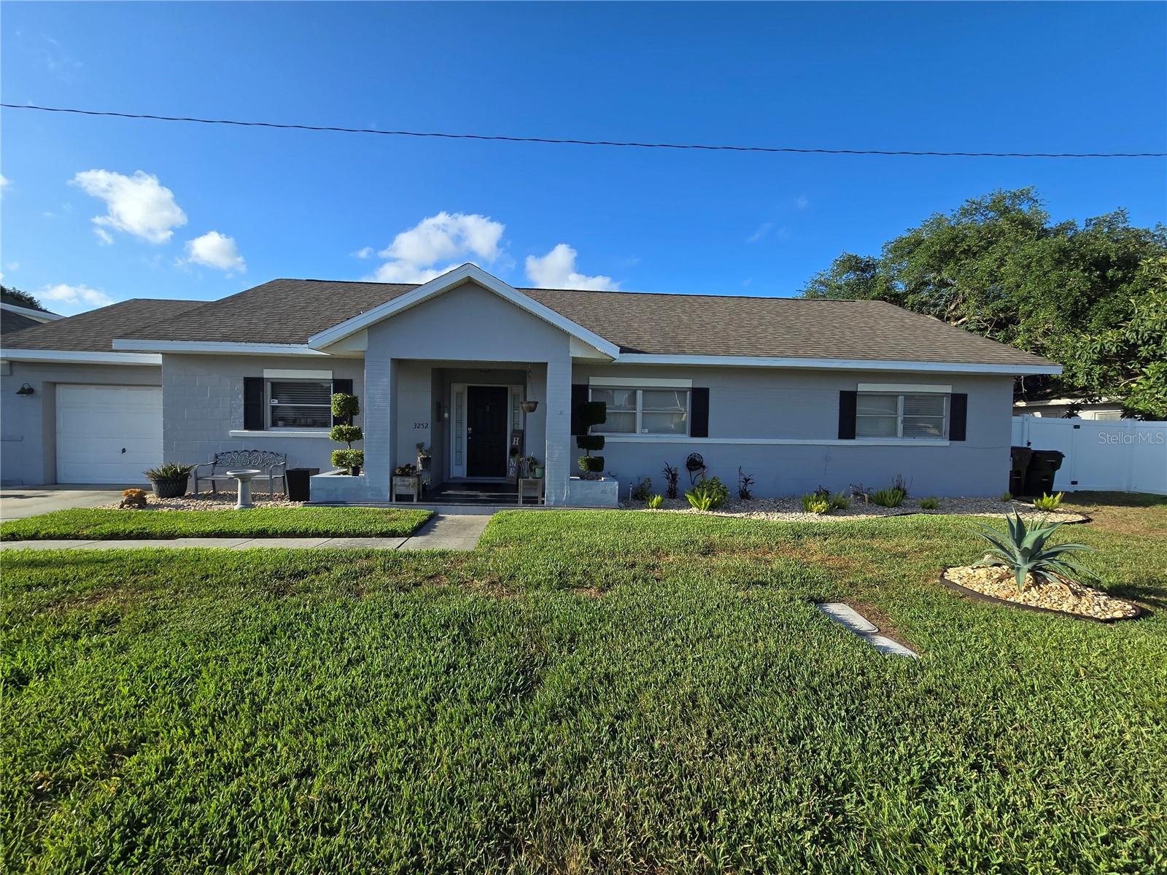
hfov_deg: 106.2
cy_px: 438
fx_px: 438
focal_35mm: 13
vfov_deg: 89.9
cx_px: 584
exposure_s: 1/1554
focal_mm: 2.2
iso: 50
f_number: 2.2
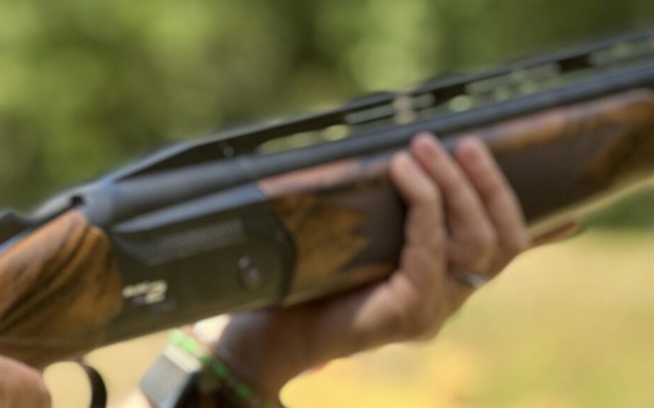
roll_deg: +0.8
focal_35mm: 225
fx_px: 4009
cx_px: -172
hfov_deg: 9.2
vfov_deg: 5.8
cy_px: 382
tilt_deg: -0.8
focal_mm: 9
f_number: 2.8
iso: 32
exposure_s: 1/121
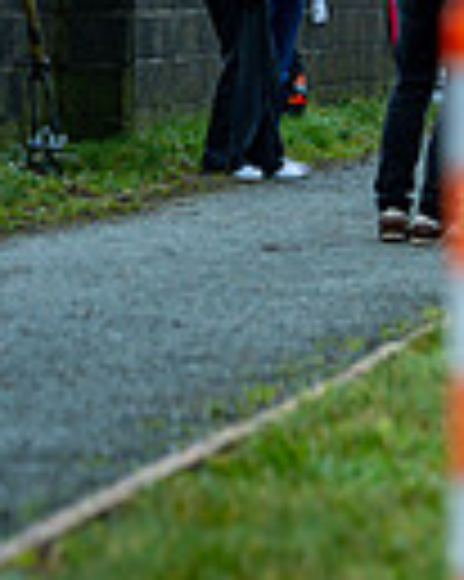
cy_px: 272
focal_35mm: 296
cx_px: 1212
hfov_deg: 5.0
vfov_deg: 6.5
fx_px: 5087
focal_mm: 70
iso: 320
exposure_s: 1/1250
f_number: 2.8
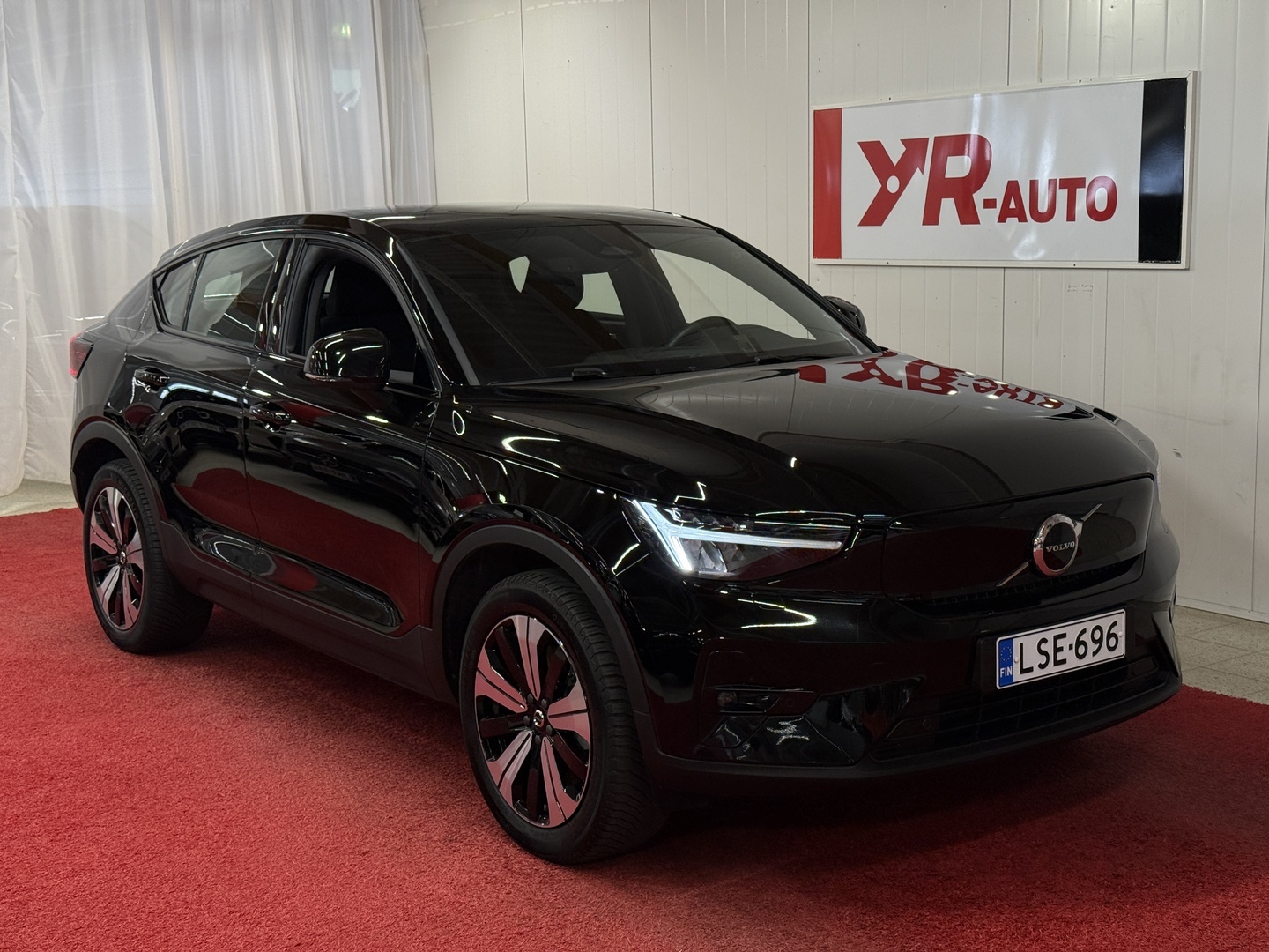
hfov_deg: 39.7
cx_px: 634
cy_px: 476
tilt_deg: -8.5
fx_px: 1760
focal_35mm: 48
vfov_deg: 30.3
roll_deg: +1.6
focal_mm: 6.76
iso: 100
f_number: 1.78
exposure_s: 1/180
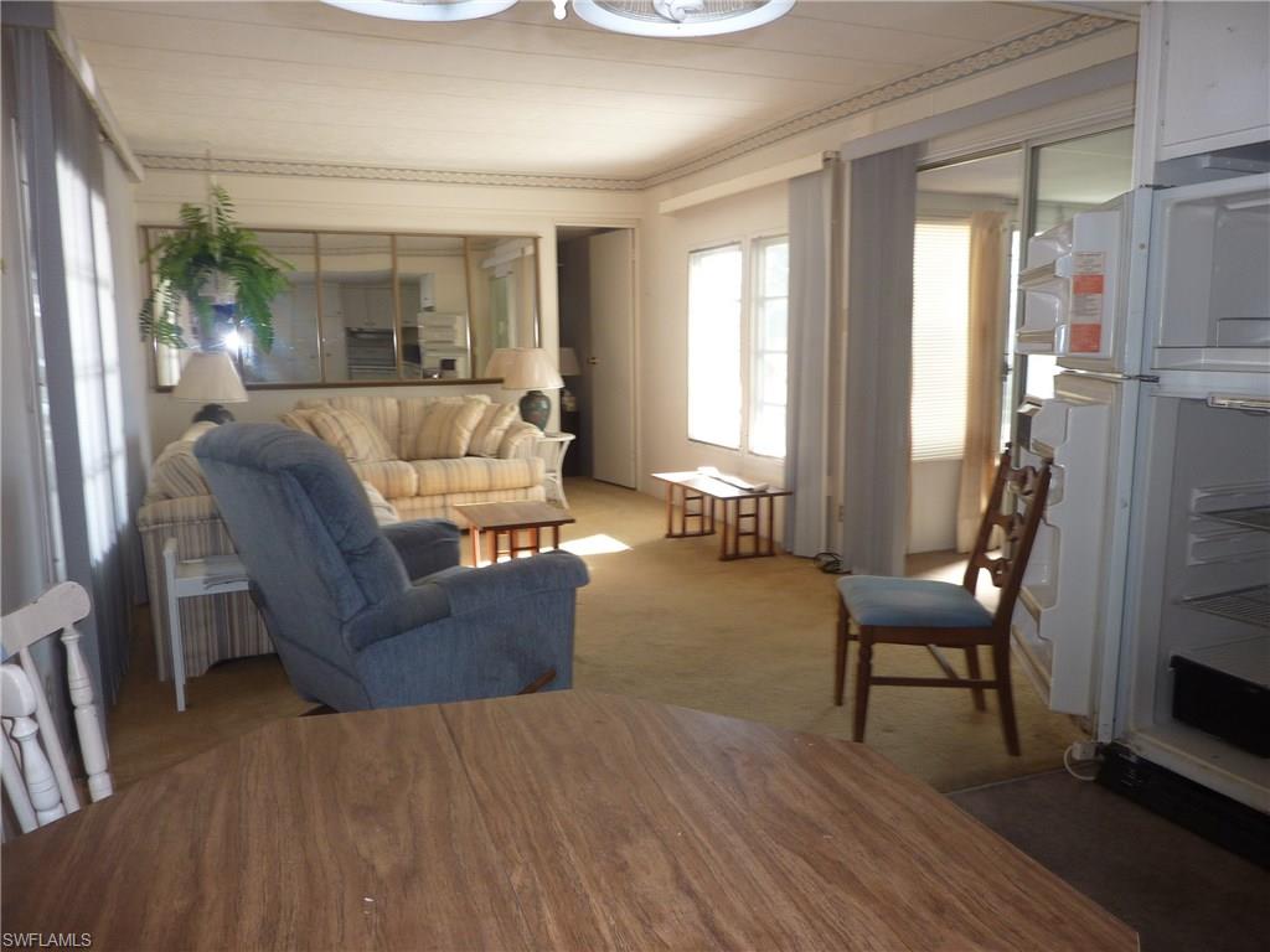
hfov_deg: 69.4
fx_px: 917
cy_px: 476
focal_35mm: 25
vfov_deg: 54.9
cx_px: 635
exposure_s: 1/30
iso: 125
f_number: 3.3
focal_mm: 4.1
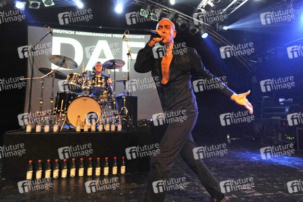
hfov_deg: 78.6
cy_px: 101
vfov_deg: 57.2
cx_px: 152
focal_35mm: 22
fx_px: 185
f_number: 2.8
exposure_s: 1/160
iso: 2500
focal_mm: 22
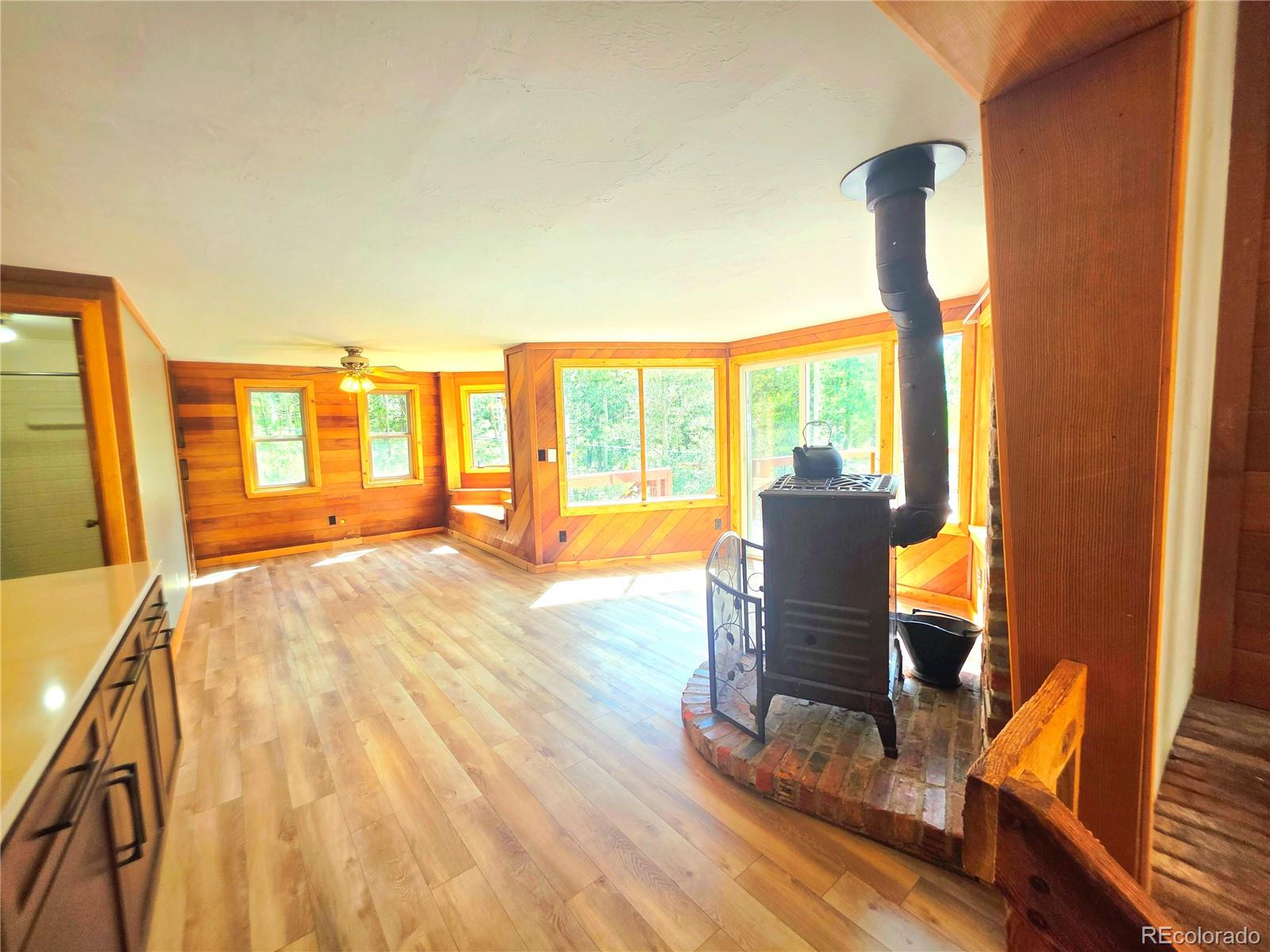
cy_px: 476
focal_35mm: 13
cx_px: 635
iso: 32
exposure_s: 1/120
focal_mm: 2.2
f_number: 1.9
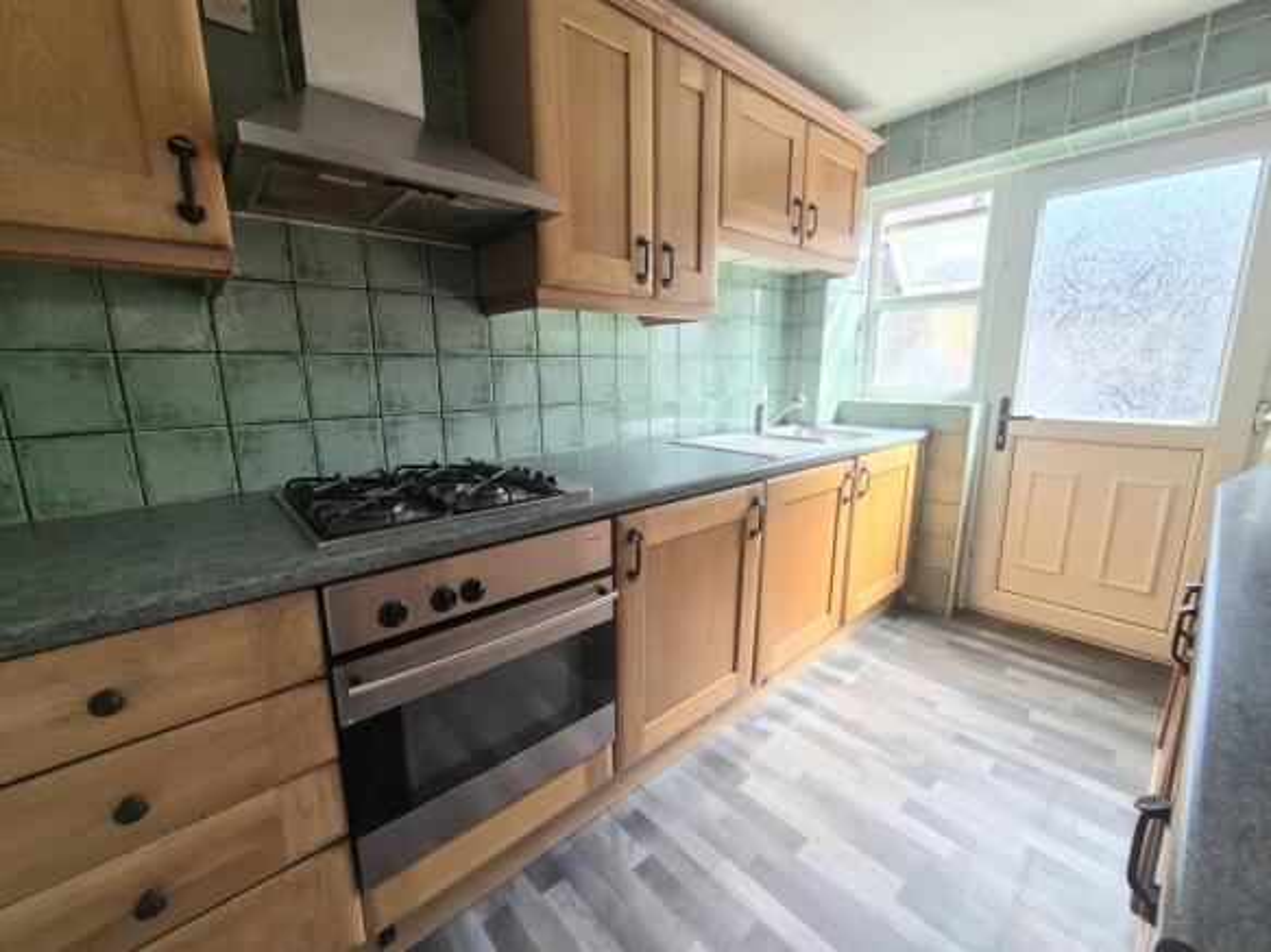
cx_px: 636
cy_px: 476
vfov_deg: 89.9
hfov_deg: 106.2
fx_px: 477
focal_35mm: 13
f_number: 2.2
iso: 64
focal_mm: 2.2
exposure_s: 1/100
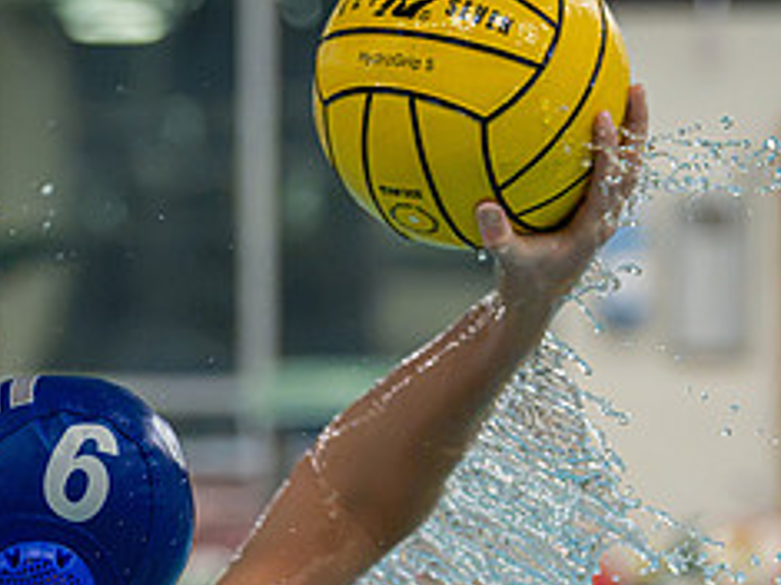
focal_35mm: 337
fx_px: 7599
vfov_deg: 4.4
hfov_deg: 5.9
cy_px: 553
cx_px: 70
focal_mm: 135
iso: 9000
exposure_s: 1/1000
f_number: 4
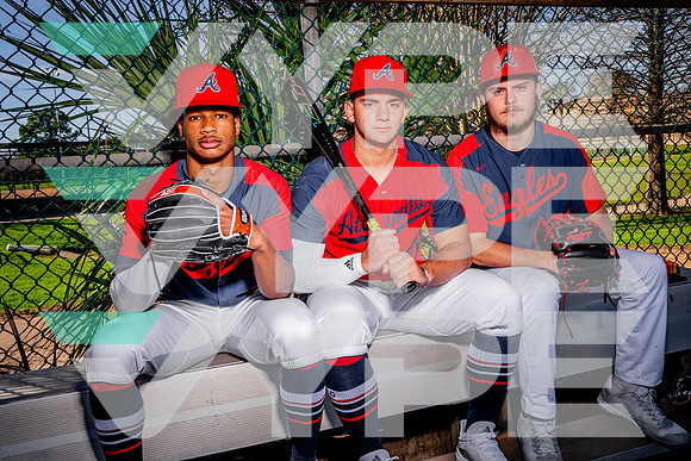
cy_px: 230
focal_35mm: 31
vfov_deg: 42.3
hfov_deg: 60.3
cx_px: 346
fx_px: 595
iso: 200
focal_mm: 31
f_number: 11
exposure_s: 1/125
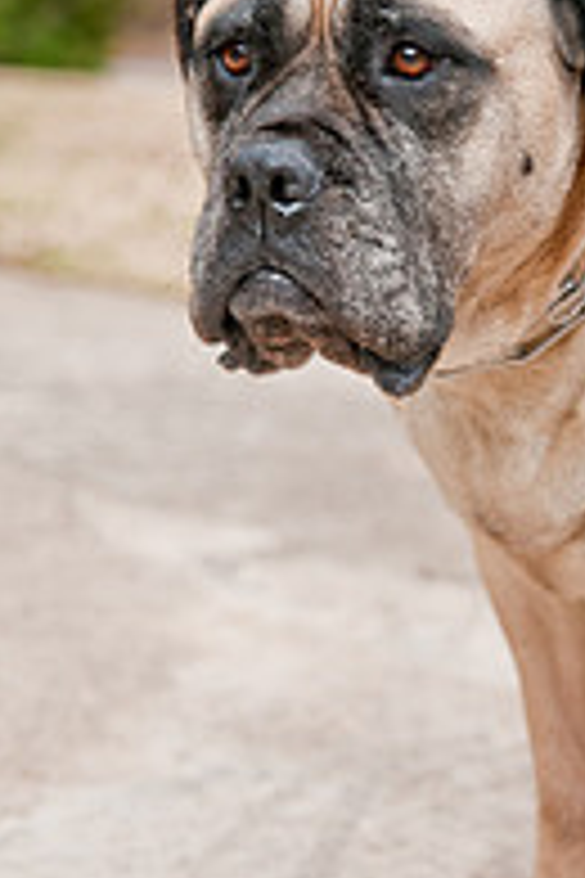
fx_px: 4217
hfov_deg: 7.9
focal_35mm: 173
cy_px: 342
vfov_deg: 11.9
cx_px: 443
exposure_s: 1/800
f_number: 2.8
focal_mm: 50
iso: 200
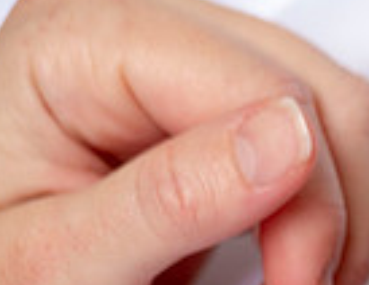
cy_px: 497
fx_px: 9079
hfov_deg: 2.3
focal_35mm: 842
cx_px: 756
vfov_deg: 1.8
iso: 200
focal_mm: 180
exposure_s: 1/160
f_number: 6.3
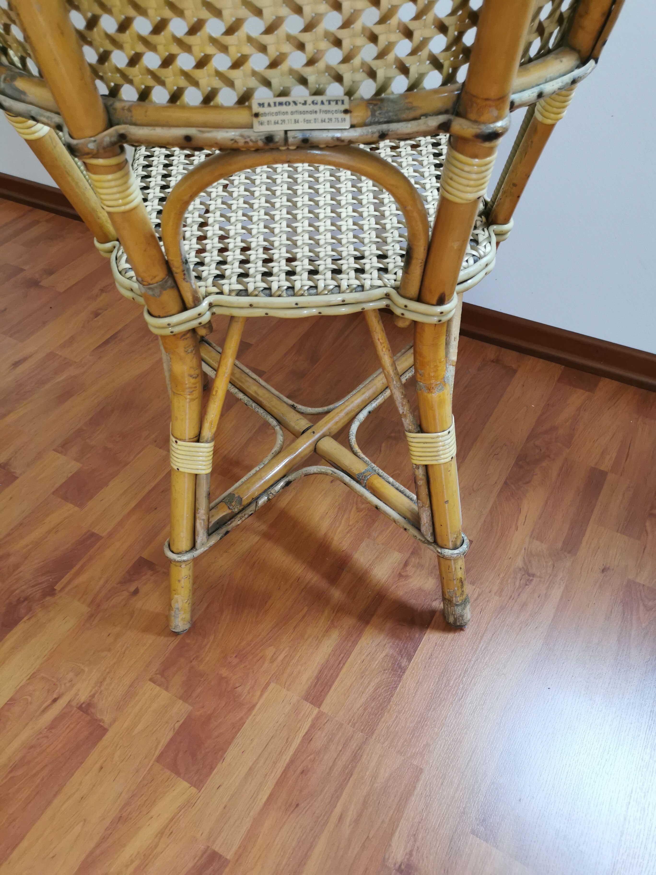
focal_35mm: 27
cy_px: 438
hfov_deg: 51.4
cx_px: 328
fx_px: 682
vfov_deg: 65.3
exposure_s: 1/50
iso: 250
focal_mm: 5.58
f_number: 1.8
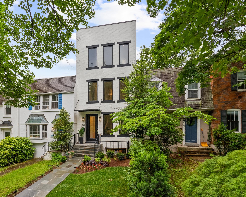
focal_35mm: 19
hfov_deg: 82.1
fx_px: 138
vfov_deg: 70.8
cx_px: 96
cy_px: 96
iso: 320
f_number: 7.1
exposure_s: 1/250
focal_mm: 16
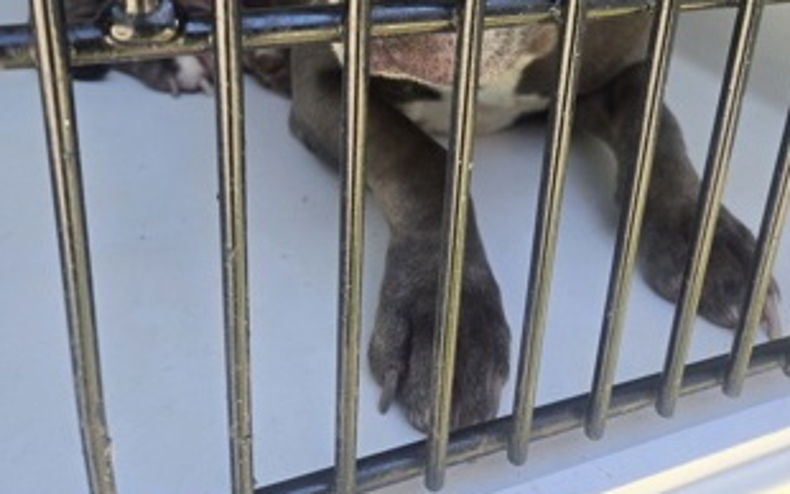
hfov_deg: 58.1
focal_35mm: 33
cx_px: 399
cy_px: 41
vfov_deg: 35.8
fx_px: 711
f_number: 1.8
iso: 64
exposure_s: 1/180
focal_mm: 5.4
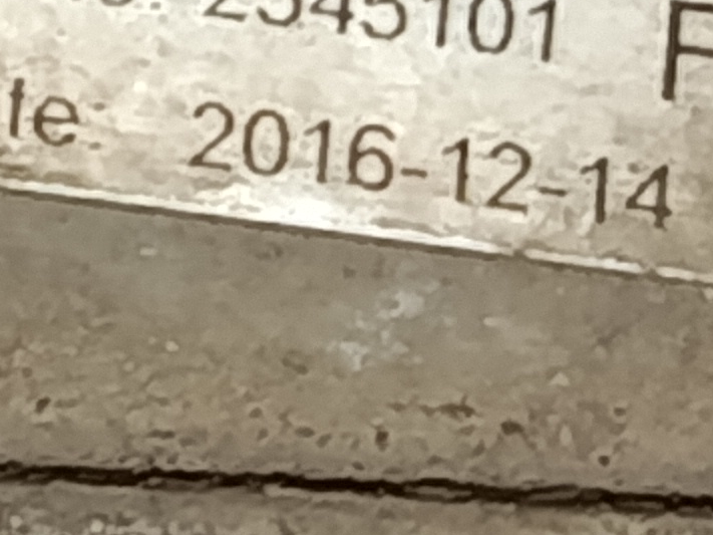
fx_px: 7414
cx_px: -778
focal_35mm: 360
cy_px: -933
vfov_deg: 4.0
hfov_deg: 5.4
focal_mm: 5.24
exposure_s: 1/50
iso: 654
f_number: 1.7
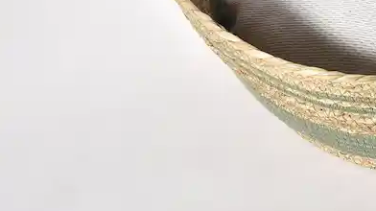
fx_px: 1066
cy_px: -70
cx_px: 462
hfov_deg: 18.8
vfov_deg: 11.0
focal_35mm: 107
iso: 320
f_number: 9
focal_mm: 40
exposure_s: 1/125
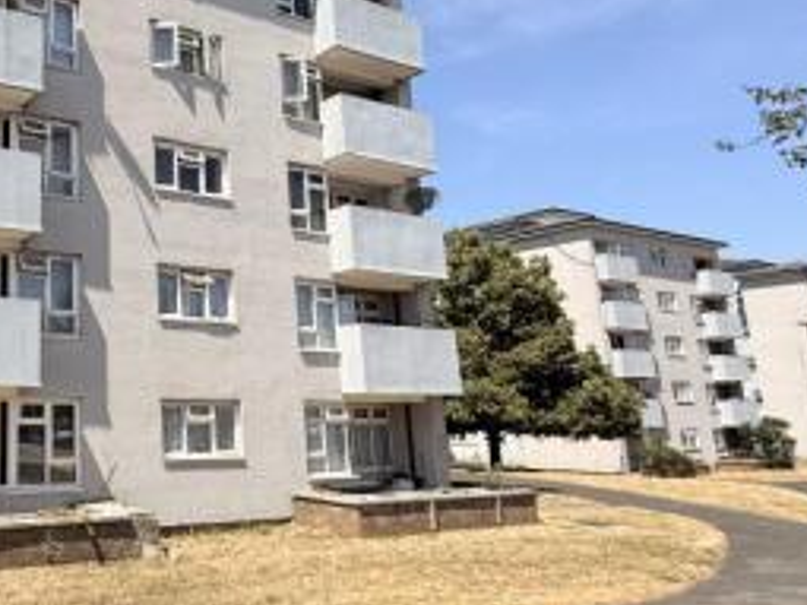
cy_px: 261
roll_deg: -0.7
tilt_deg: +13.6
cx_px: 49
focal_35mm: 32
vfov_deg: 44.0
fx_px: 746
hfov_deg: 49.2
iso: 50
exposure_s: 1/2024
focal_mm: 2.22
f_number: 2.2
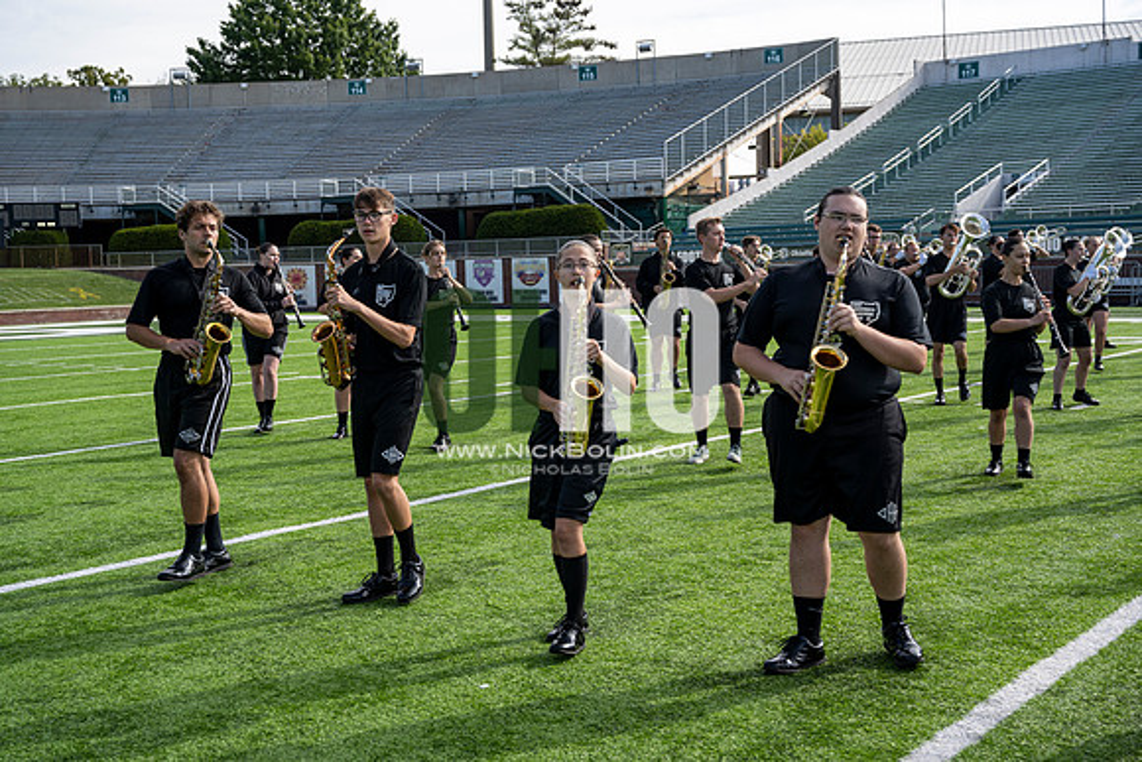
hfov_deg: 47.4
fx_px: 1301
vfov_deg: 32.6
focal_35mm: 41
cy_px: 381
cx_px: 571
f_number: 4.5
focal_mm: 41
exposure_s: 1/250
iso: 80
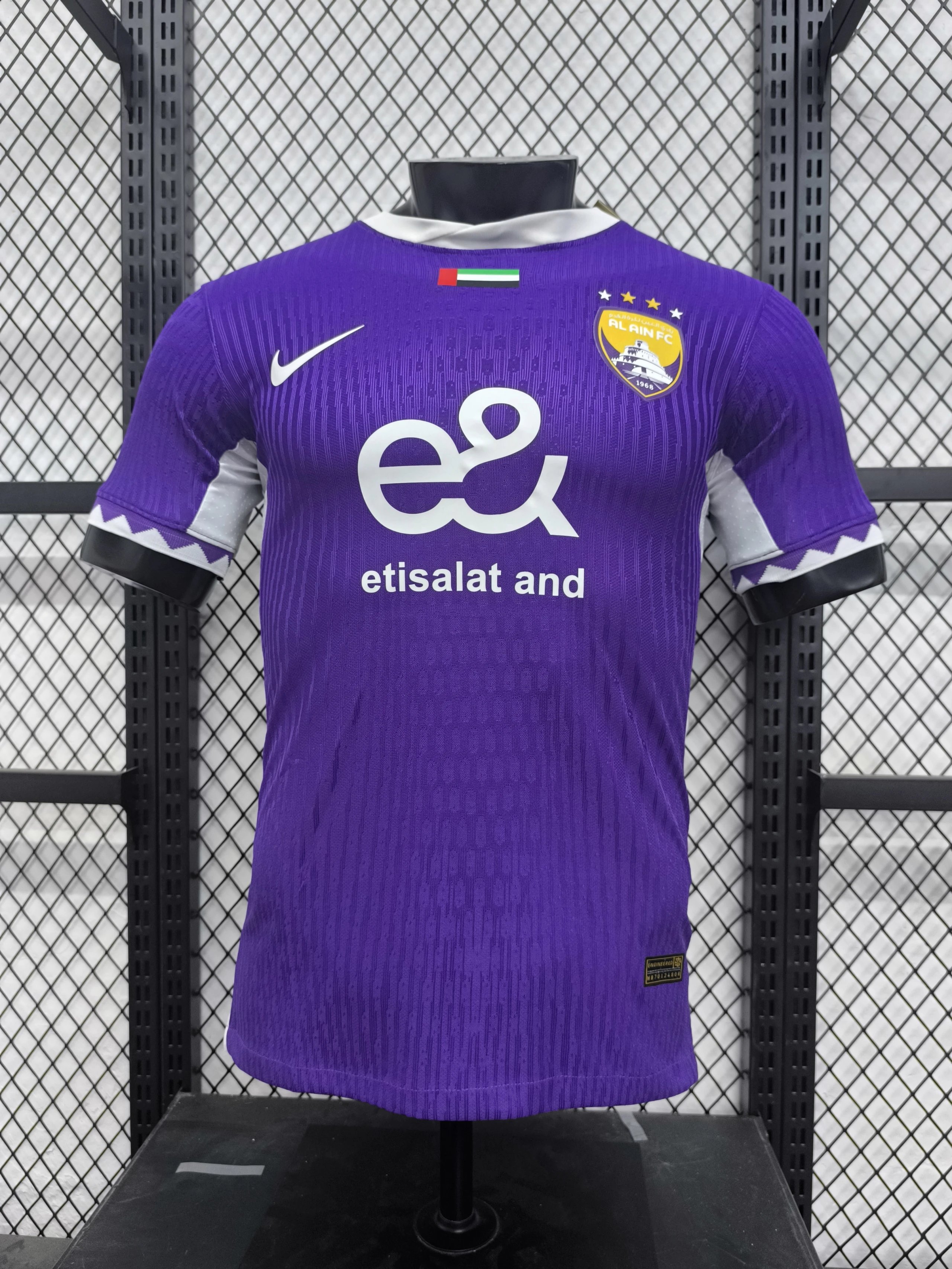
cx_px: 476
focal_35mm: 23
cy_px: 634
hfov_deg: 58.9
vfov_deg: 73.9
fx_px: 843
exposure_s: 1/50
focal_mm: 6.14
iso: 640
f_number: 1.65
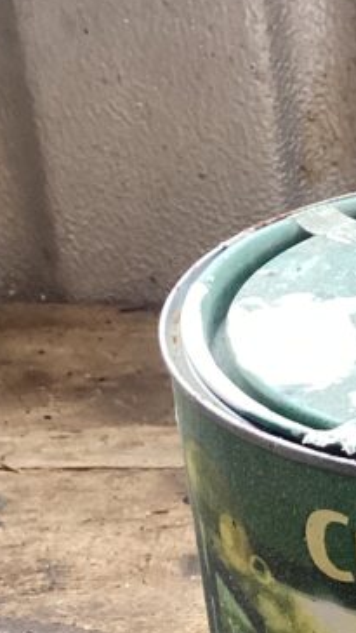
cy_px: 560
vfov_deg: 22.0
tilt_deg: -32.8
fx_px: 1593
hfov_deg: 12.2
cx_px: 535
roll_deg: -0.4
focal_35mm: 95
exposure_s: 1/50
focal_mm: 3.3
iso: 80
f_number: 2.4
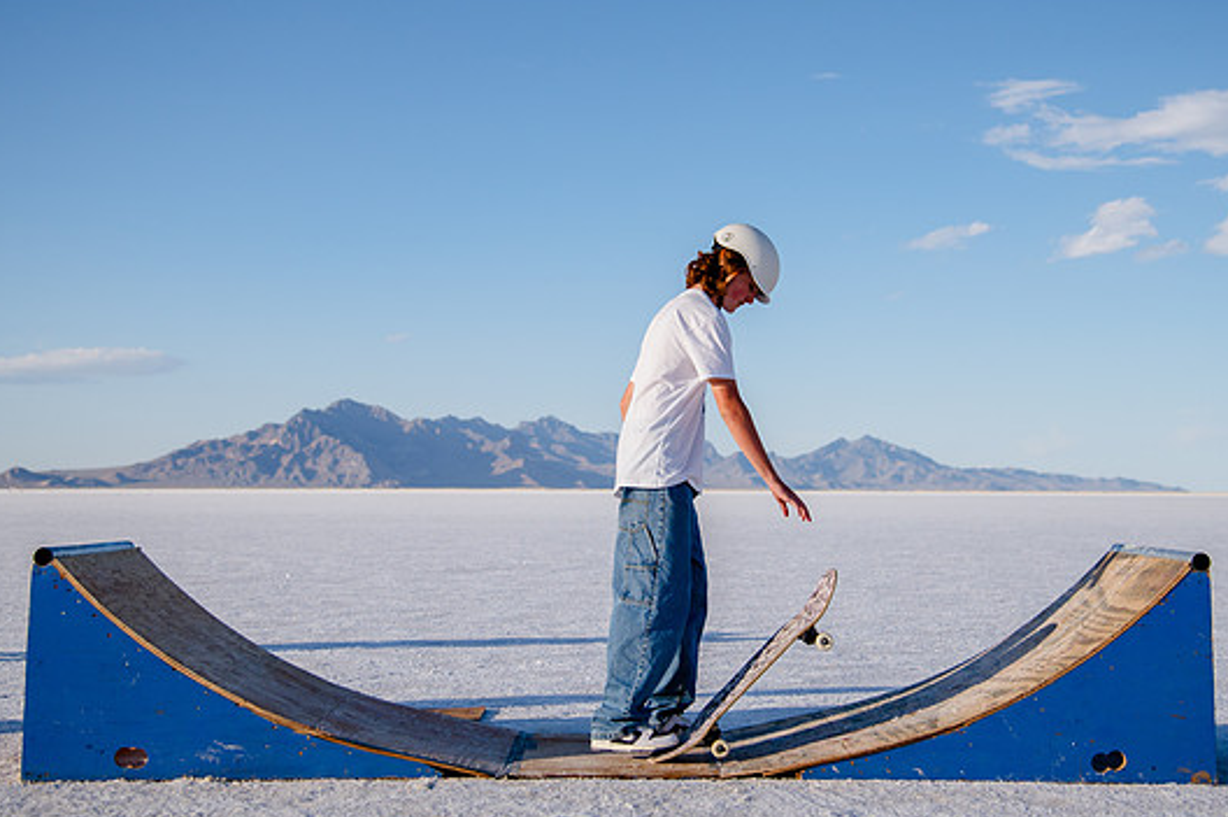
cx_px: 652
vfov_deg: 26.4
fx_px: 1738
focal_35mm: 51
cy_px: 353
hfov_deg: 38.9
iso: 200
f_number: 4
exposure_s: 1/4000
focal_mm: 40
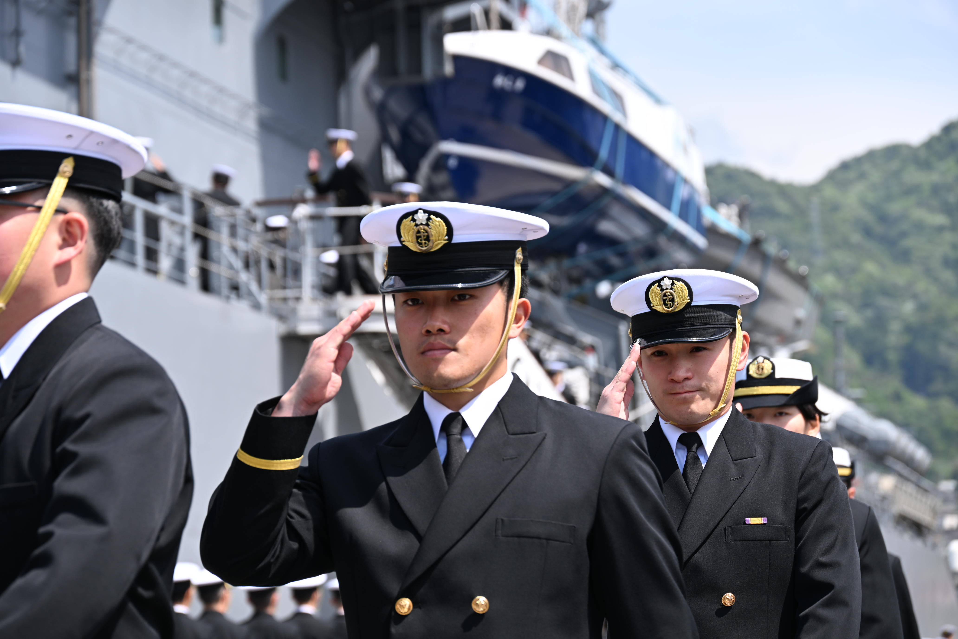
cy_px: 320
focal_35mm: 110
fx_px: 2927
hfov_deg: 18.6
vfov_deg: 12.5
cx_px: 479
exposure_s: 1/320
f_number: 6.3
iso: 100
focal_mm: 110
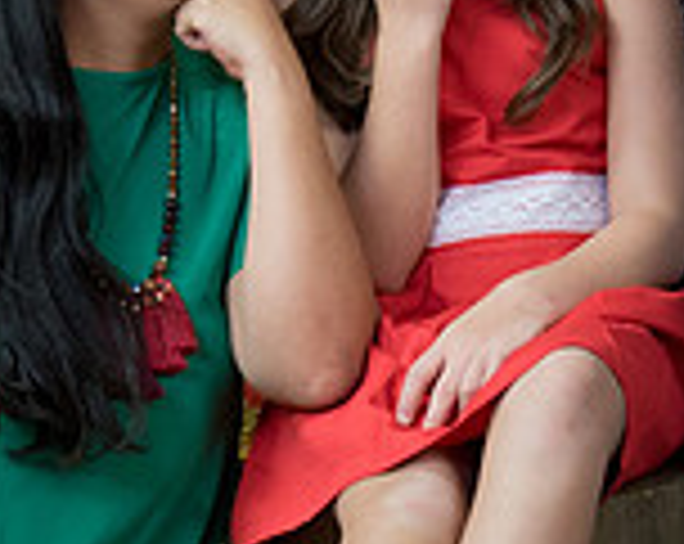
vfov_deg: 6.7
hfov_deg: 8.4
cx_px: 361
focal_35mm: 230
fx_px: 4647
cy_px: 106
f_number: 4.5
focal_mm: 48
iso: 1000
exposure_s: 1/80
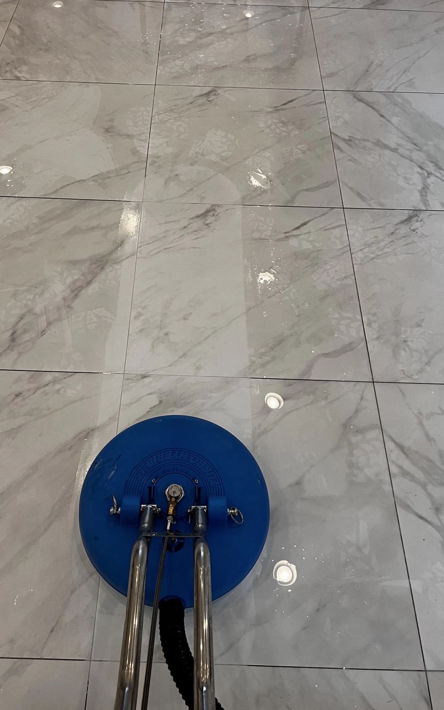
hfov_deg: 44.5
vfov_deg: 66.5
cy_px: 354
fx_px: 542
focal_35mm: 28
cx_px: 194
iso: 100
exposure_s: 1/60
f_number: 1.5
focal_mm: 5.7
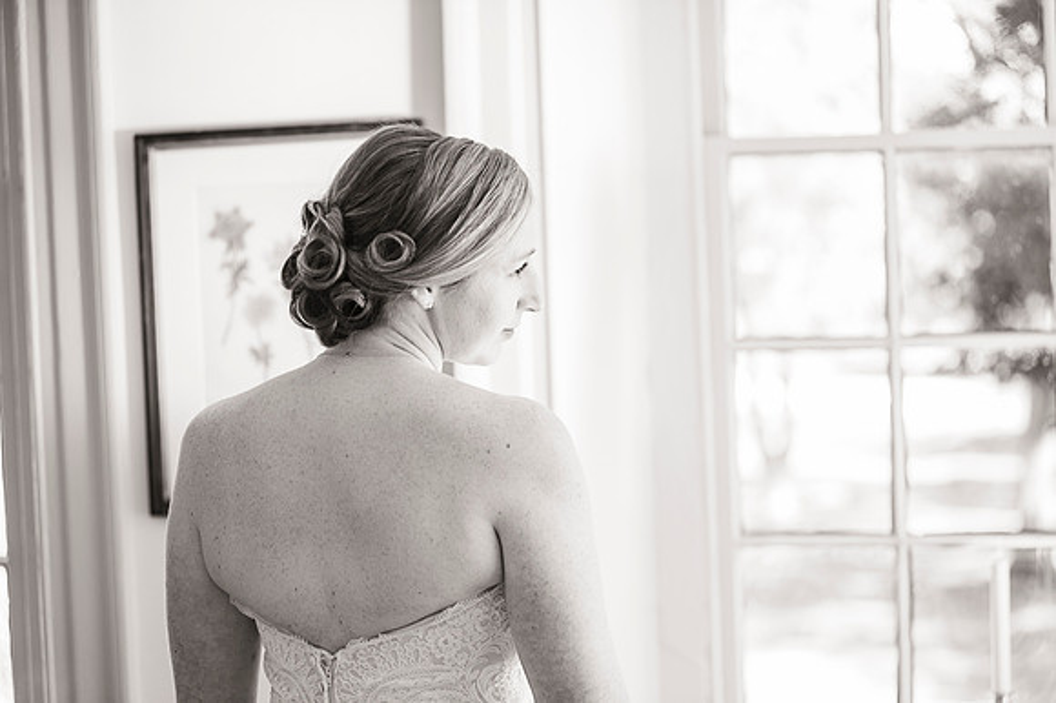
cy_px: 352
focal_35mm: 80
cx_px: 528
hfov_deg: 25.4
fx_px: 2345
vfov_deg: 17.0
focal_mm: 80
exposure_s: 1/160
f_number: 2.8
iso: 500
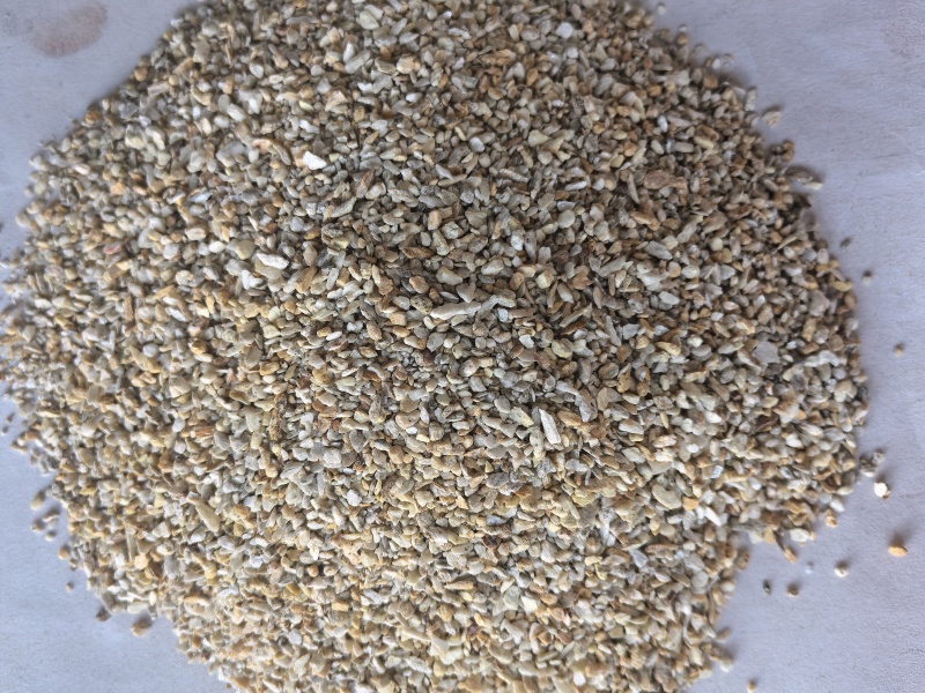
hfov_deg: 65.3
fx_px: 721
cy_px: 346
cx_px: 462
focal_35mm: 27
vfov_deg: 51.4
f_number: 2
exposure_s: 1/100
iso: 160
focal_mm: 5.75
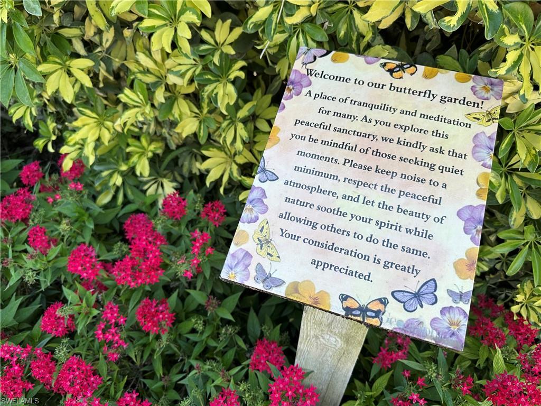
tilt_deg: -43.6
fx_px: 375
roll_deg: +0.6
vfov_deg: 56.8
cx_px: 270
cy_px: 203
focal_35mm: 24
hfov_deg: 71.6
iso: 80
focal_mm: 6.86
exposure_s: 1/521
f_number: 1.78
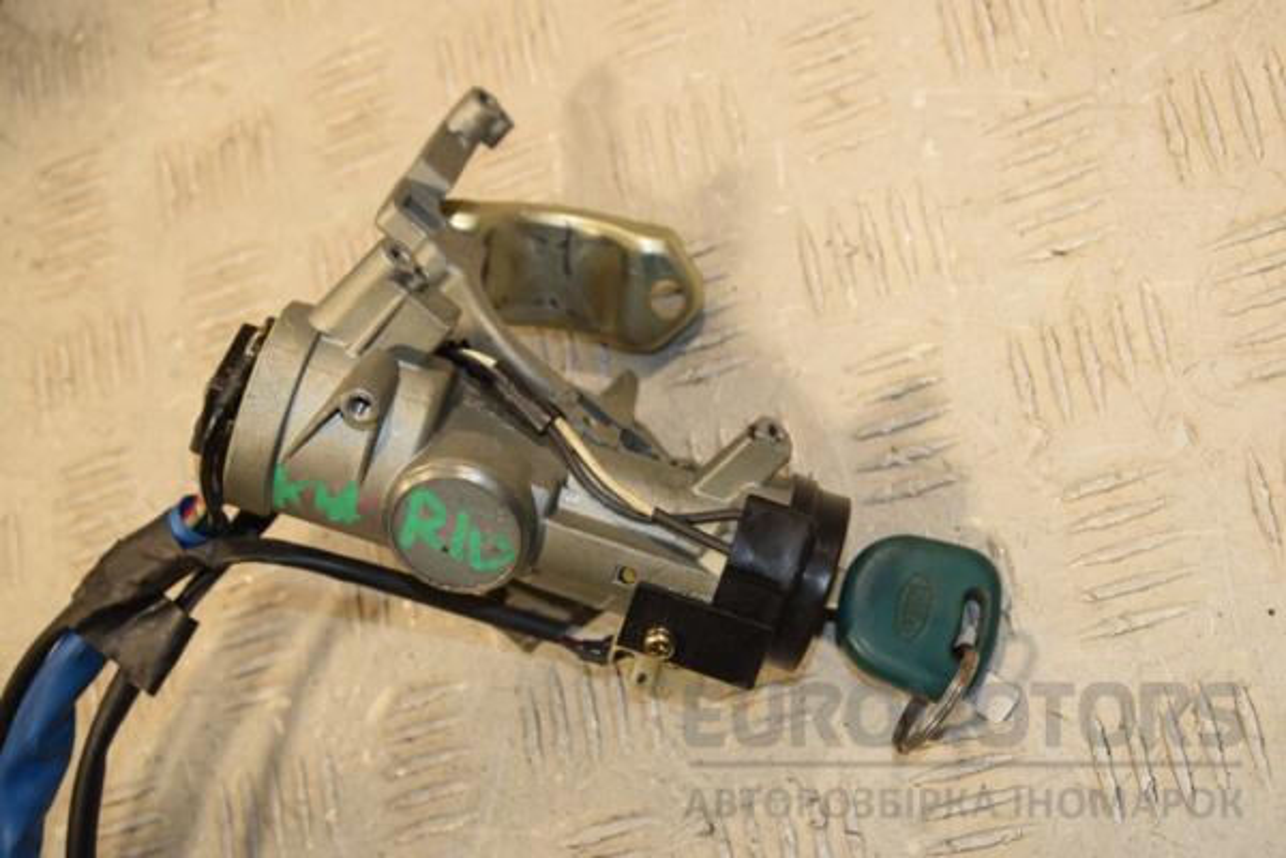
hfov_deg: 28.1
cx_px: 643
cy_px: 429
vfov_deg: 18.9
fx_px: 2572
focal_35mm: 72
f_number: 7.1
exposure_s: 1/200
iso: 800
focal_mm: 48
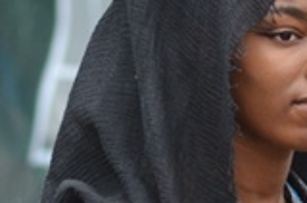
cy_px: 278
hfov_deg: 2.2
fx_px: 8170
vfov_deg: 1.4
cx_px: 251
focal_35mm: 960
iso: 640
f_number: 4
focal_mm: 100
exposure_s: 1/250
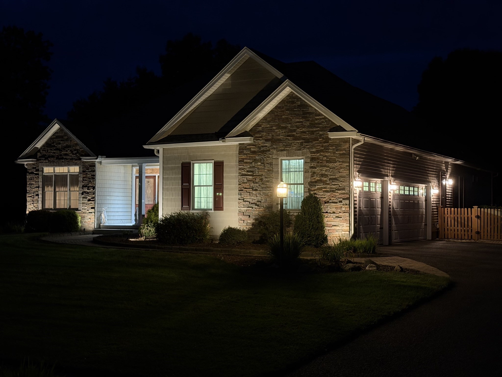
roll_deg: -0.5
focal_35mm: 48
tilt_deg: +1.7
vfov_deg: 30.3
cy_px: 188
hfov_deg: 39.7
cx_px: 251
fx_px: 696
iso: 800
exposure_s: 1/20
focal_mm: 6.76
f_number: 1.78
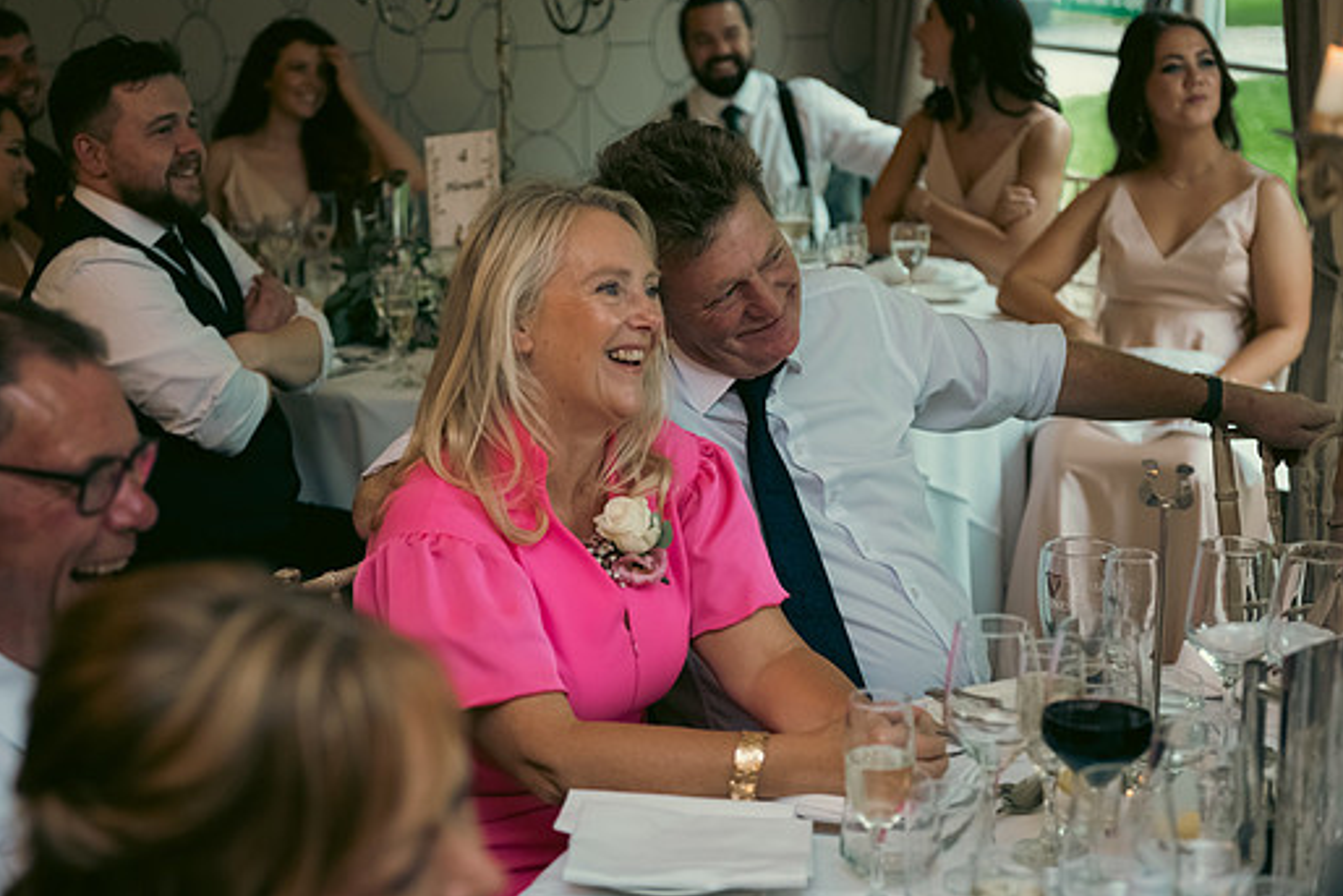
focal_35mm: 70
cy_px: 424
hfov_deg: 28.8
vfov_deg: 19.5
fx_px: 2612
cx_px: 604
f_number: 3.5
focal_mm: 62
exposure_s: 1/160
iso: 1000
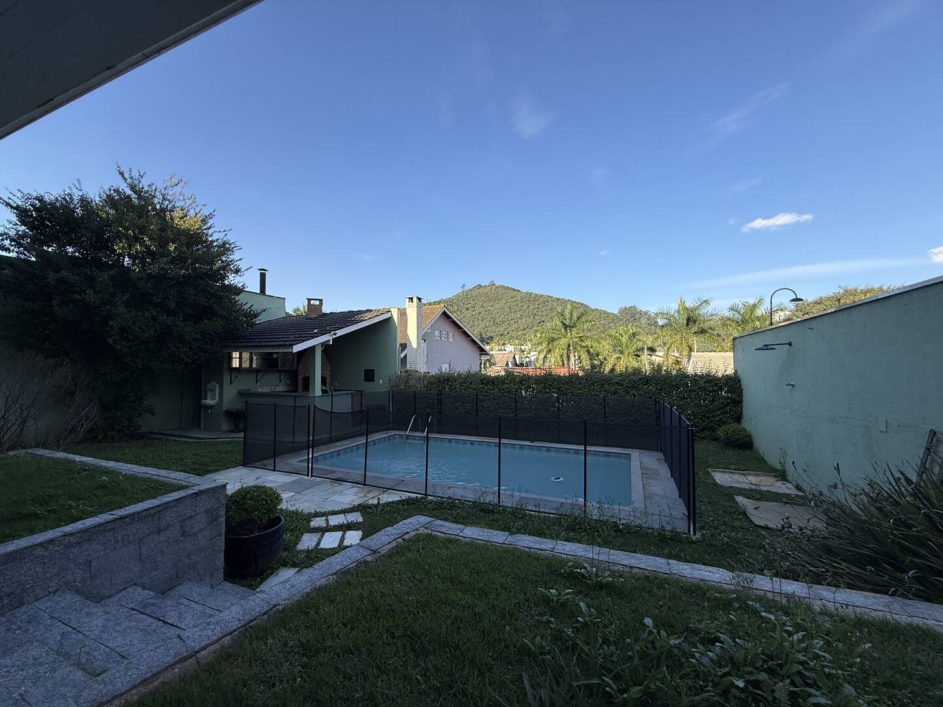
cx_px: 472
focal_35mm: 14
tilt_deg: +2.1
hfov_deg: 102.1
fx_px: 381
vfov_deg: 85.7
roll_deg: +0.0
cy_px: 354
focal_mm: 2.22
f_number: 2.2
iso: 50
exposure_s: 1/841
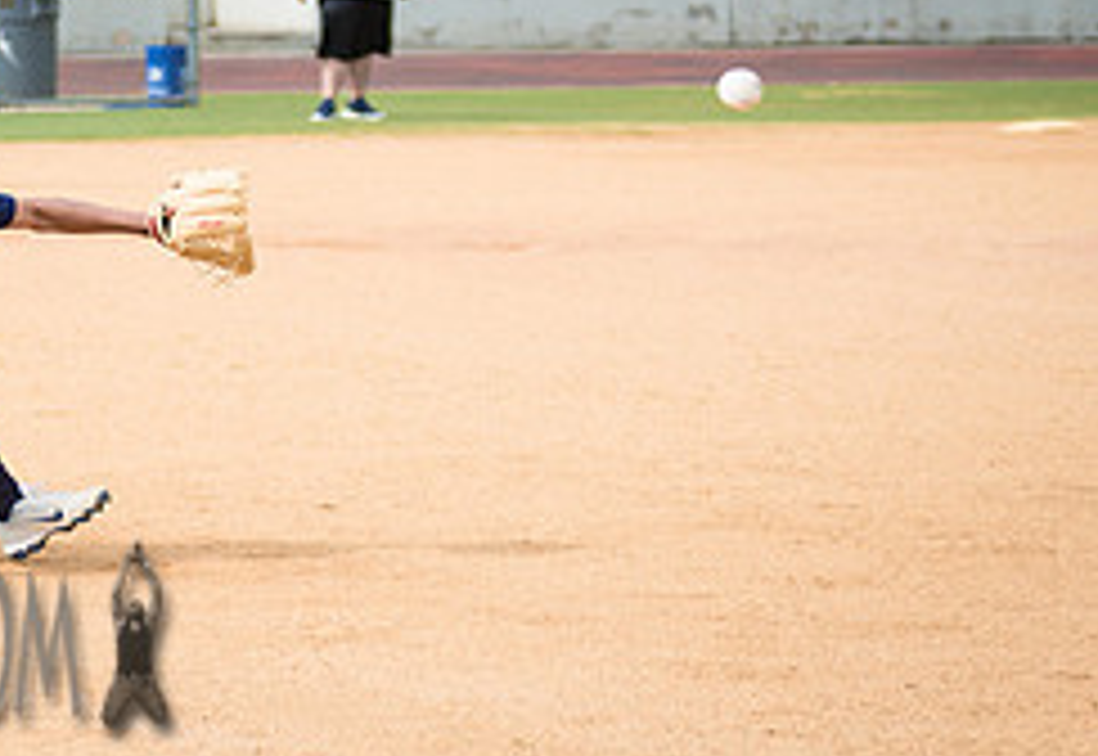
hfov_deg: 9.8
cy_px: 210
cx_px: -141
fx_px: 6347
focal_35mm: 206
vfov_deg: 6.8
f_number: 3.5
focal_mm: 80
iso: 125
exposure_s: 1/1000
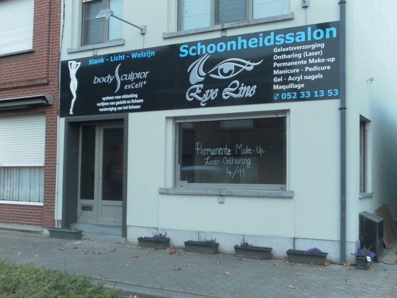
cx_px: 198
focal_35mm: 46
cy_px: 149
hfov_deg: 41.2
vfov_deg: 31.5
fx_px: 528
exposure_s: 1/25
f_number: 4.3
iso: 400
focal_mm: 8.2
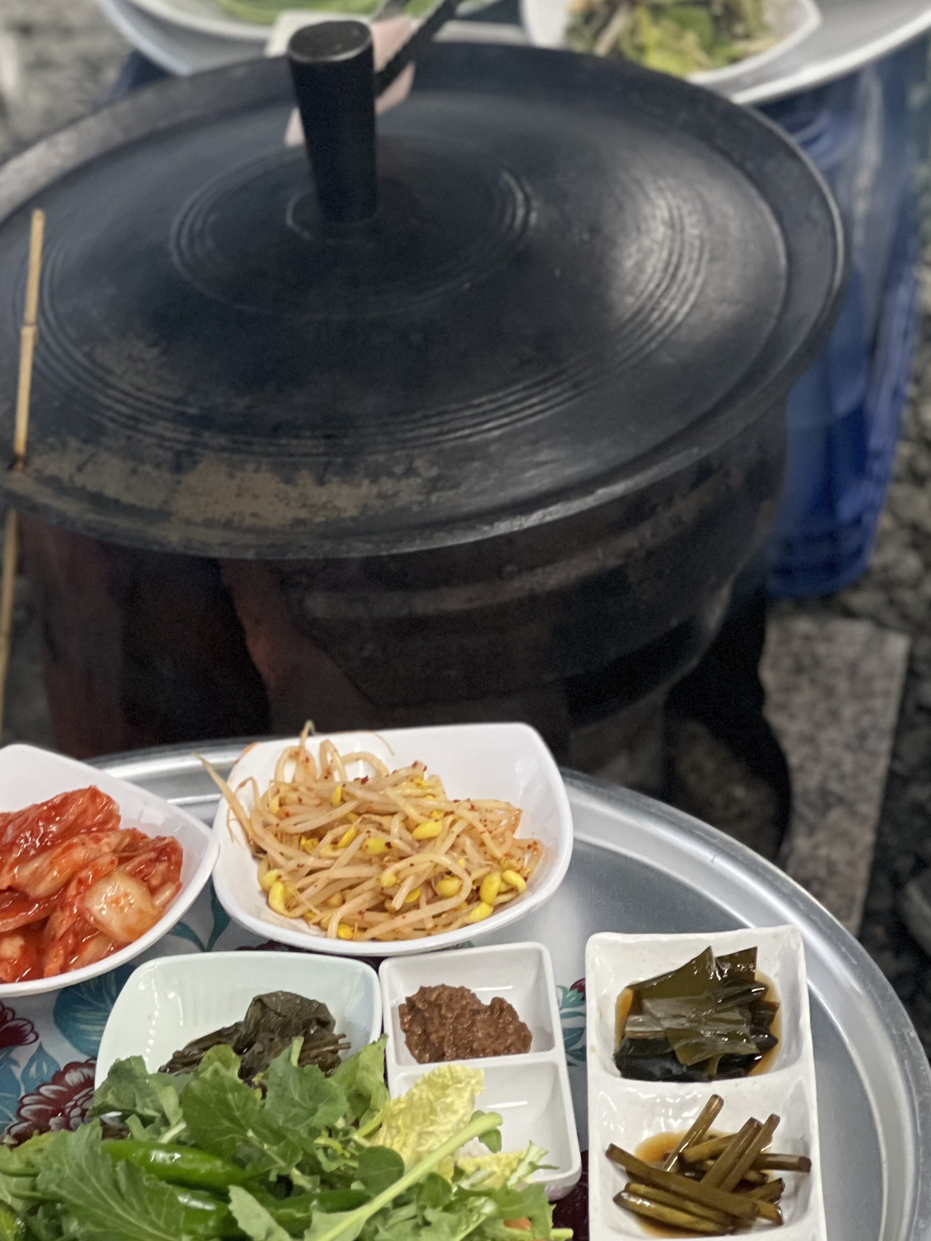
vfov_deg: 16.1
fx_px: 4375
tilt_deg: -35.9
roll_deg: +6.7
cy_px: 593
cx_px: 298
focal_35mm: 122
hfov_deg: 12.1
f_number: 2.8
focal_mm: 9
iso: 400
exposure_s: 1/40
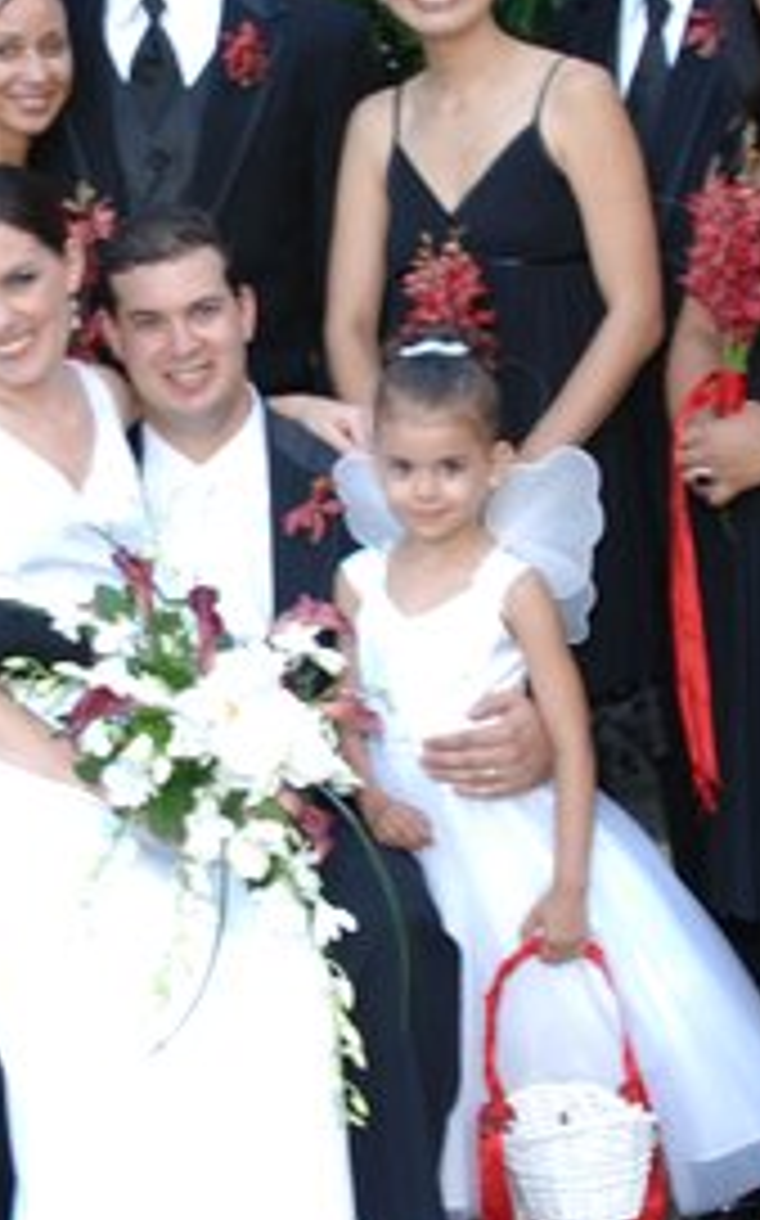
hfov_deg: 12.9
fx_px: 3352
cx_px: 171
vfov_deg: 20.6
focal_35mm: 101
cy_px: 511
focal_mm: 28
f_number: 5.6
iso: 400
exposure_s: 1/50
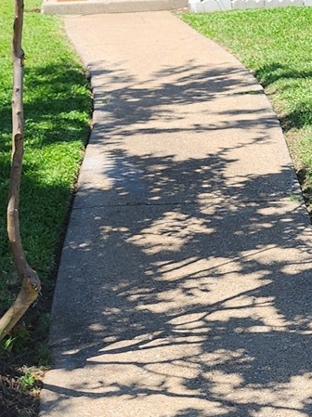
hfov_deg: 13.4
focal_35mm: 105
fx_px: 1264
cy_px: -13
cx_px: 439
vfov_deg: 18.2
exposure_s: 1/734
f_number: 1.8
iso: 12
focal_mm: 6.4
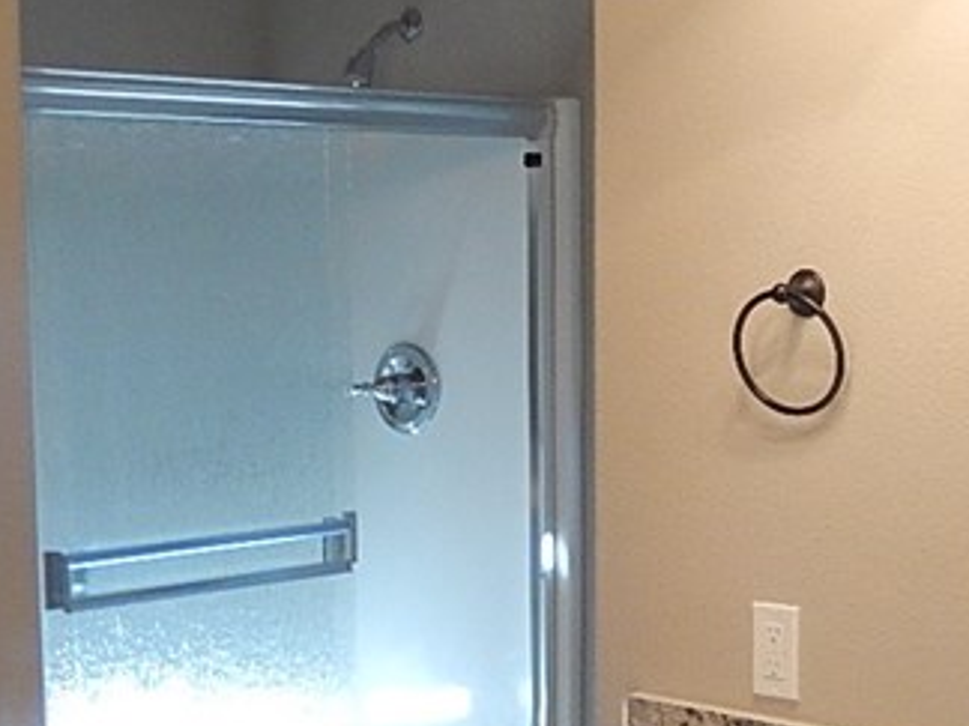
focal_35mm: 79
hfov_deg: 24.5
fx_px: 2211
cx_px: 706
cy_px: 556
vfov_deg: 18.5
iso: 250
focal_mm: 4.5
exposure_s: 1/30
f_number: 3.4
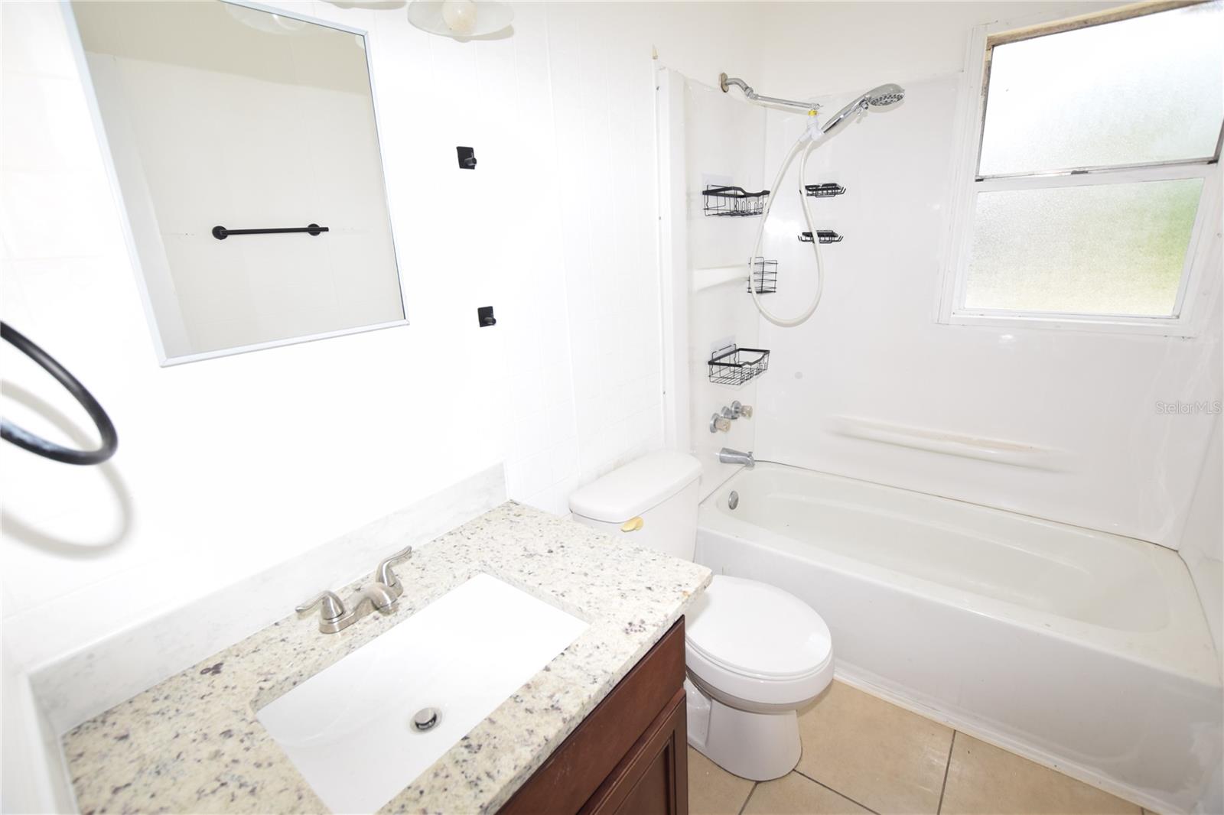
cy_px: 408
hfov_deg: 100.4
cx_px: 612
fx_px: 510
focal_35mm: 15
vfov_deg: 77.3
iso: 280
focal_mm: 10
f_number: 5.6
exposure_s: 1/125
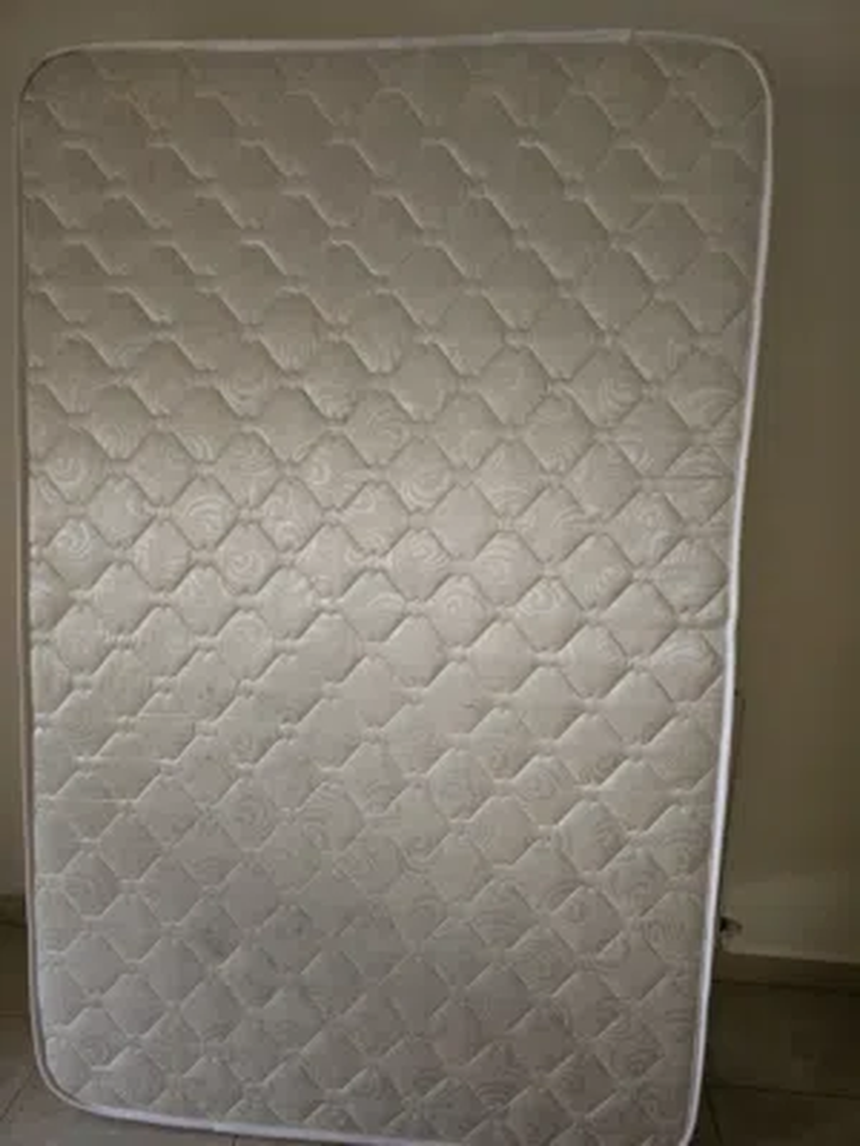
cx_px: 430
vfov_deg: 73.9
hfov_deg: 58.9
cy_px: 573
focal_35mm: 23
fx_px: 762
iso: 640
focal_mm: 6.3
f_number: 1.7
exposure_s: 1/33.3
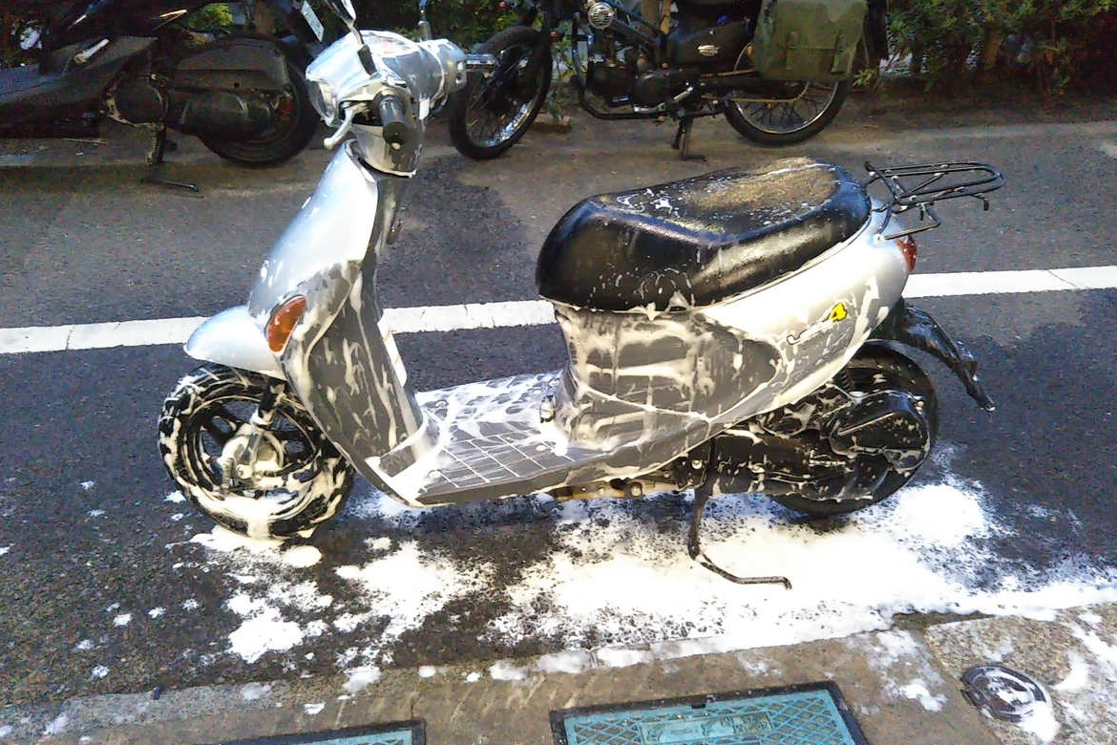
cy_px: 341
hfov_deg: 58.7
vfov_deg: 41.1
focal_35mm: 32
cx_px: 557
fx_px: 993
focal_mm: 4
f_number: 2.2
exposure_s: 1/23
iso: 836
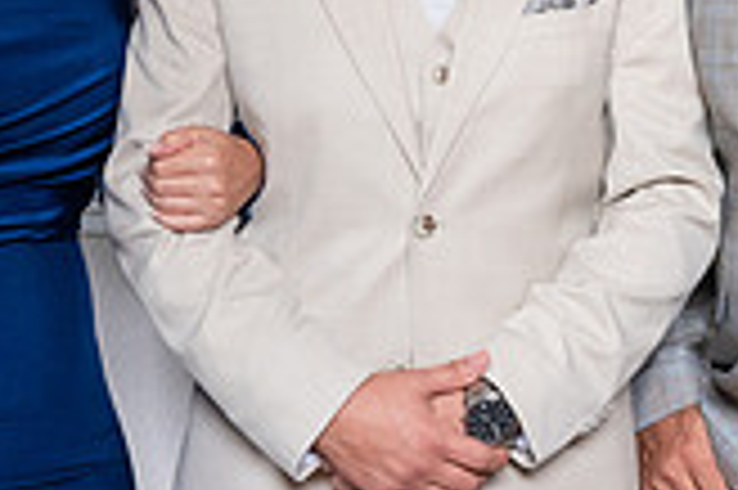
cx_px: 675
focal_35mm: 114
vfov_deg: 11.9
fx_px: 2335
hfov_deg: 17.7
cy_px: 90
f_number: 3.2
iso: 1000
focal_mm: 31
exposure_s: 1/100
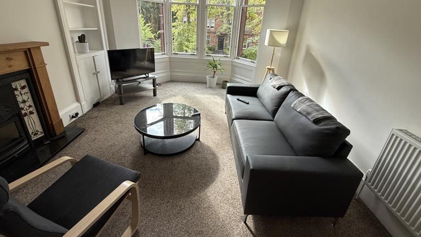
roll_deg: -3.3
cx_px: 211
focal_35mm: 16
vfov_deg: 66.3
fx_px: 179
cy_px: 93
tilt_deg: -20.7
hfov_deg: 99.4
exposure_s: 1/99
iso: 64
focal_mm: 2.22
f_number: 2.2
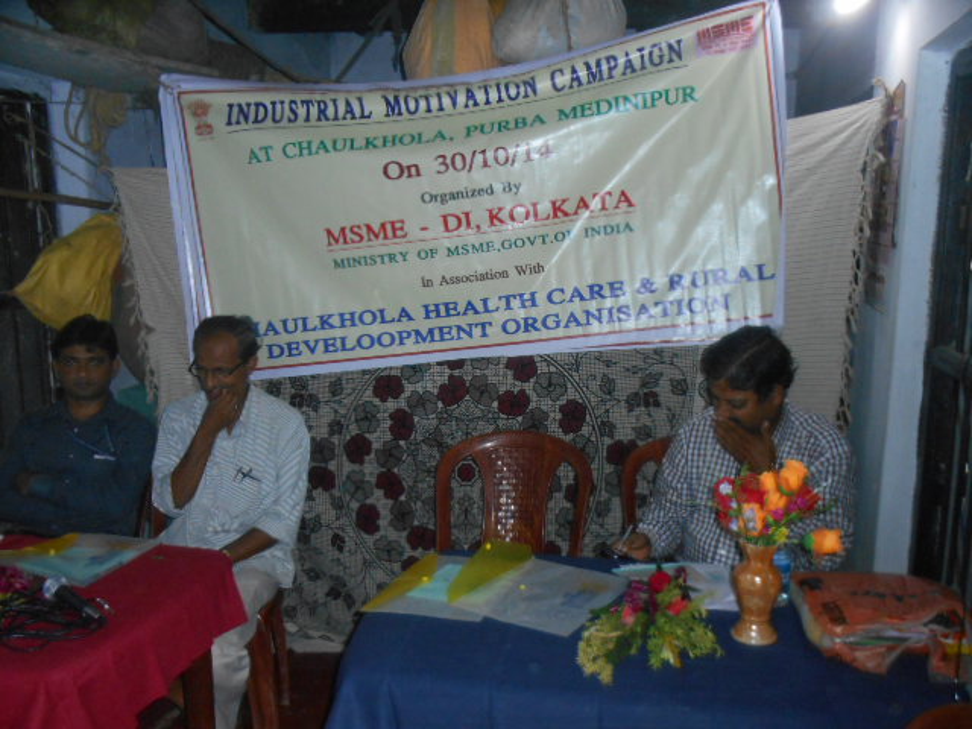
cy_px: 364
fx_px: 983
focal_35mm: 35
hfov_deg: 52.6
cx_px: 486
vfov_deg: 40.7
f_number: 3.7
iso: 400
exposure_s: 1/30
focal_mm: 6.3
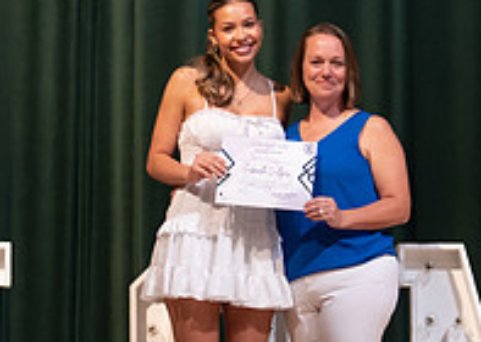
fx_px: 2196
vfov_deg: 8.9
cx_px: 269
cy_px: 274
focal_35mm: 161
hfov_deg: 12.5
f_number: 1.2
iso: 500
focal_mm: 50
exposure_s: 1/320
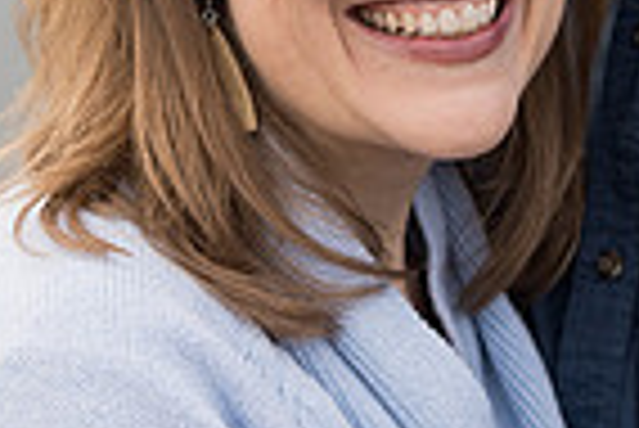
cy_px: -133
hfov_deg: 14.3
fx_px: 2541
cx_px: 158
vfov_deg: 9.4
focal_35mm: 143
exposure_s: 1/320
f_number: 2.8
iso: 200
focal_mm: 35
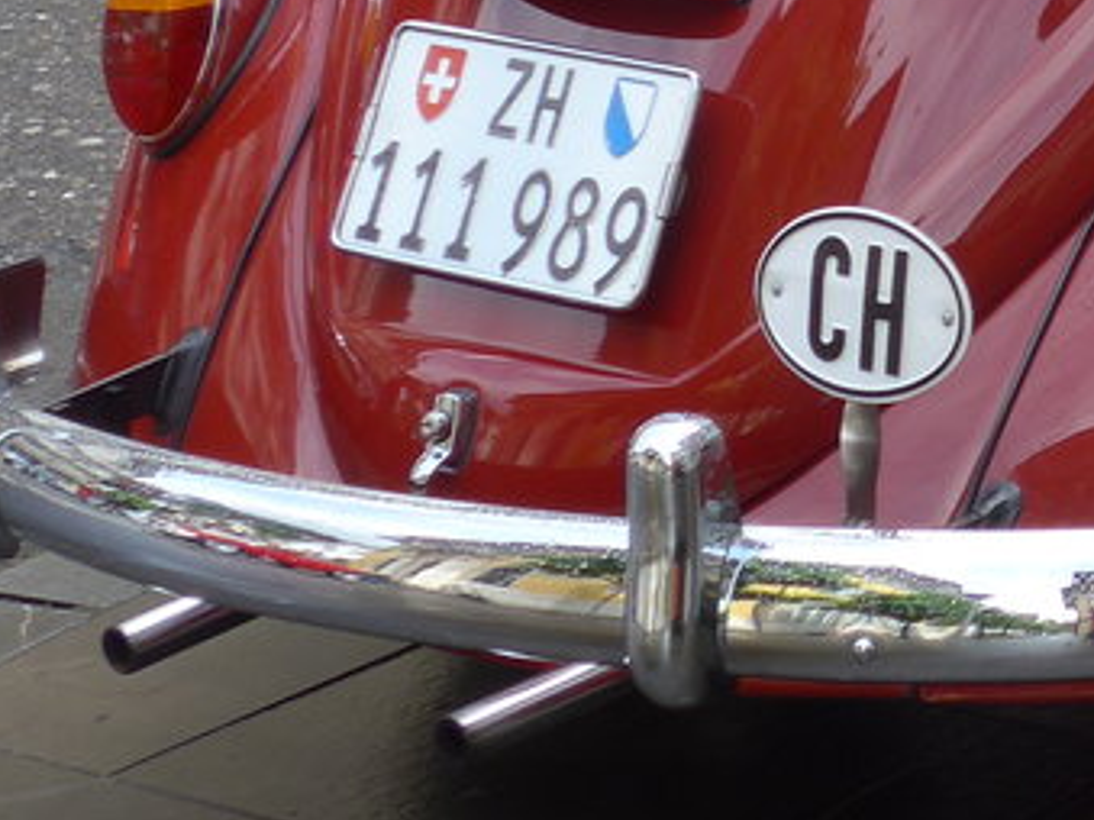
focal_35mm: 163
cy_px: -123
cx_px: 1665
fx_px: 5150
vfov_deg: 9.0
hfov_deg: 11.6
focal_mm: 9.5
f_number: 3
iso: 80
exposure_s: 1/500
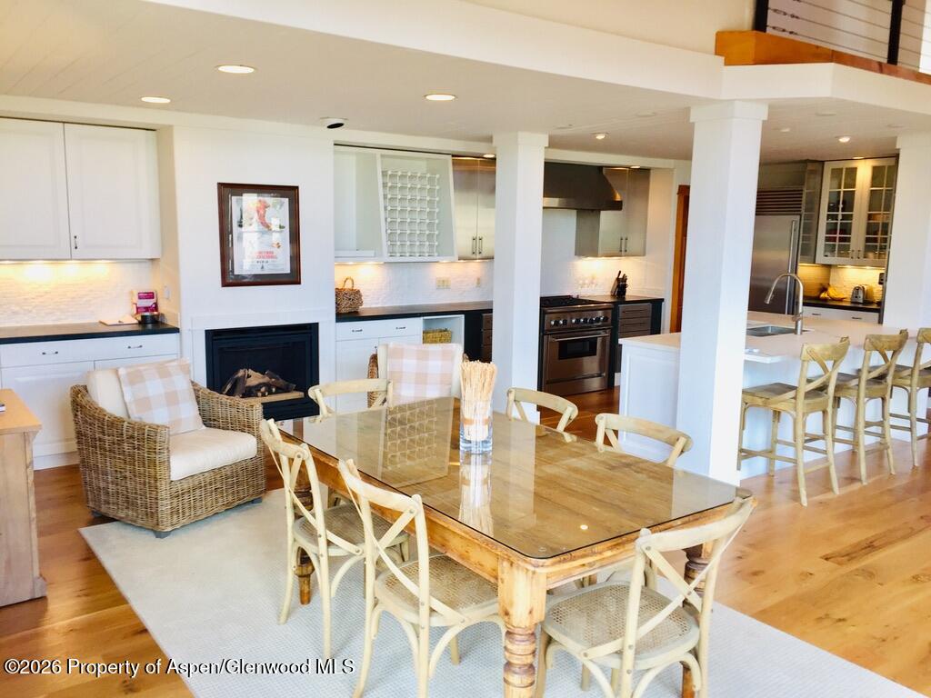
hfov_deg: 61.7
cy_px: 349
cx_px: 466
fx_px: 780
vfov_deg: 48.2
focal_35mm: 29
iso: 40
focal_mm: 4.15
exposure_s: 1/60
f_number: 2.2
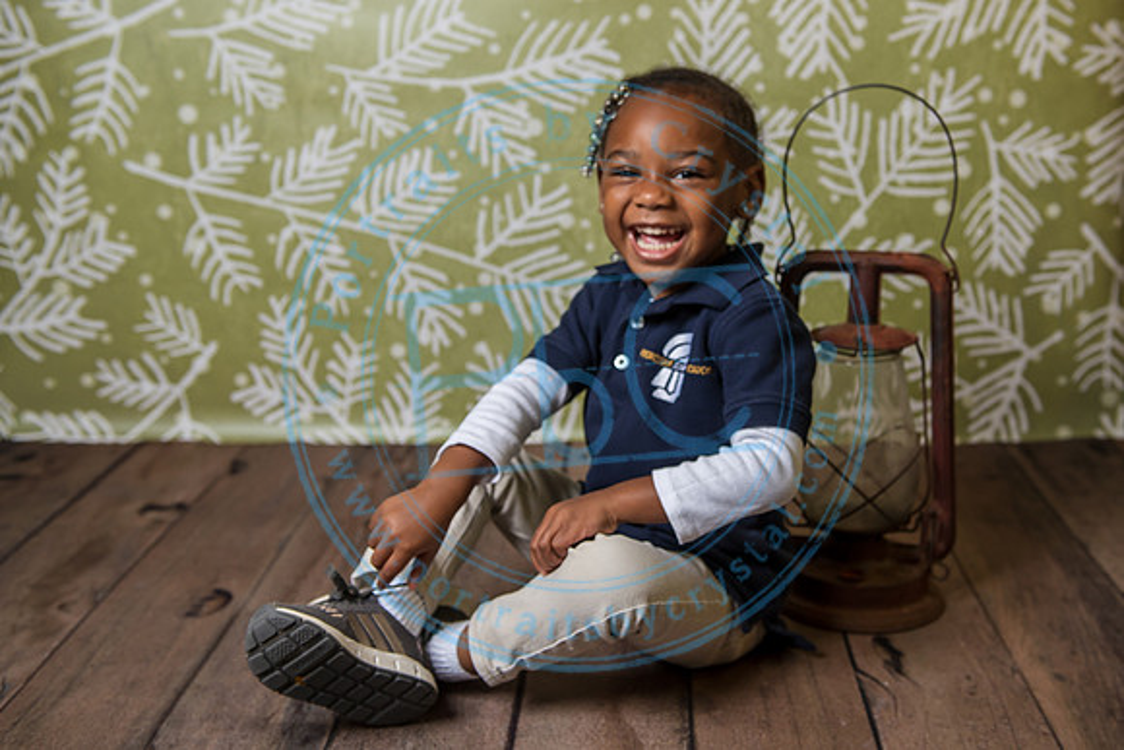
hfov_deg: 43.8
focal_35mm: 45
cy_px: 316
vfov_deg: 30.1
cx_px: 631
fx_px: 1394
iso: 200
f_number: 4
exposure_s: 1/200
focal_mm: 38
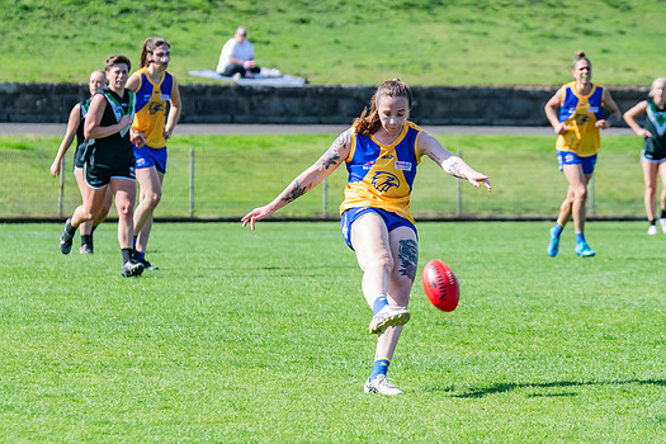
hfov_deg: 4.3
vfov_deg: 2.9
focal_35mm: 475
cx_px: 396
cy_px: 166
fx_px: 8787
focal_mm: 220
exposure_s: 1/1600
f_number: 7.1
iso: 800
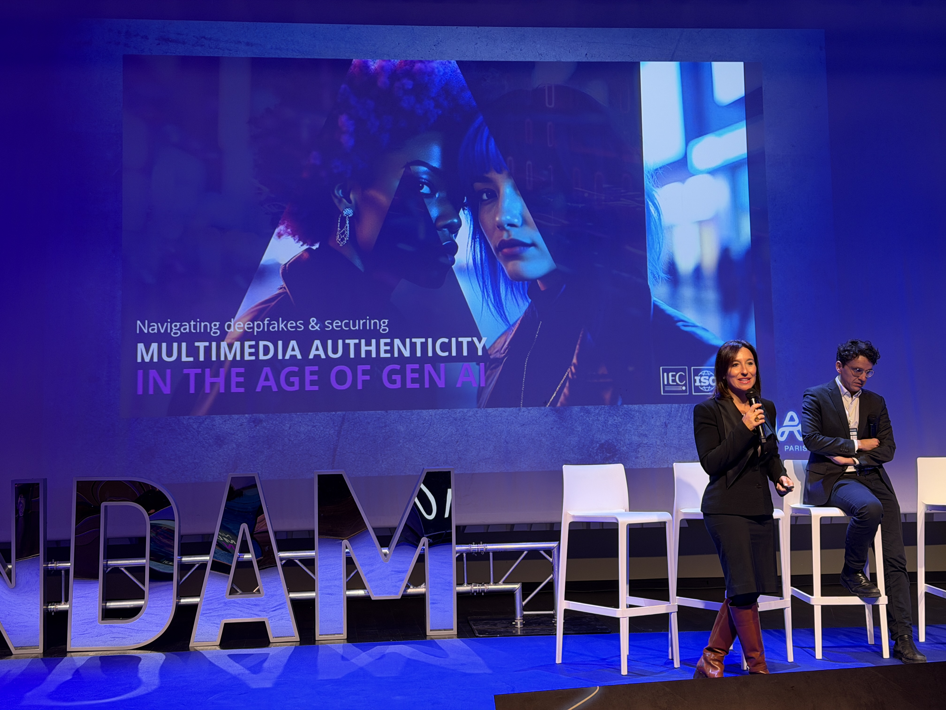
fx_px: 1312
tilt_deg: +3.6
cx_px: 473
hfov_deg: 39.7
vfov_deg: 30.3
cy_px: 355
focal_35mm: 48
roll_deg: +1.7
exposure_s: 1/50
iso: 160
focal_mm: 6.76
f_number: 1.78
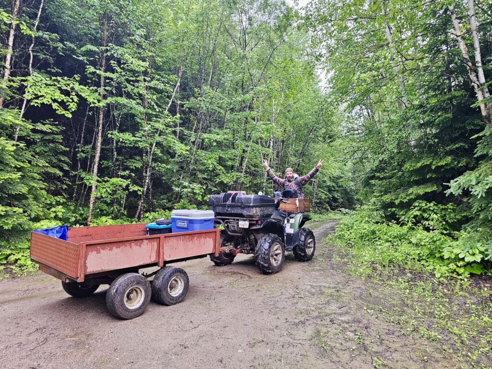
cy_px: 184
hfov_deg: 73.9
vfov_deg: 58.9
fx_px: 327
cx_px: 246
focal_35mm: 23
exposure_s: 1/180
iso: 125
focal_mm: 6.3
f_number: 1.7
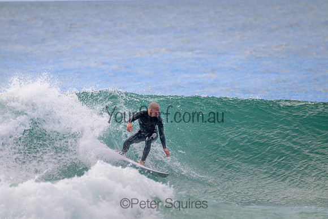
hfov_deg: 2.6
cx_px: 164
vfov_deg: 1.7
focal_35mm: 800
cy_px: 110
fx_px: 7290
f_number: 13
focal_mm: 800
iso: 2200
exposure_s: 1/2000
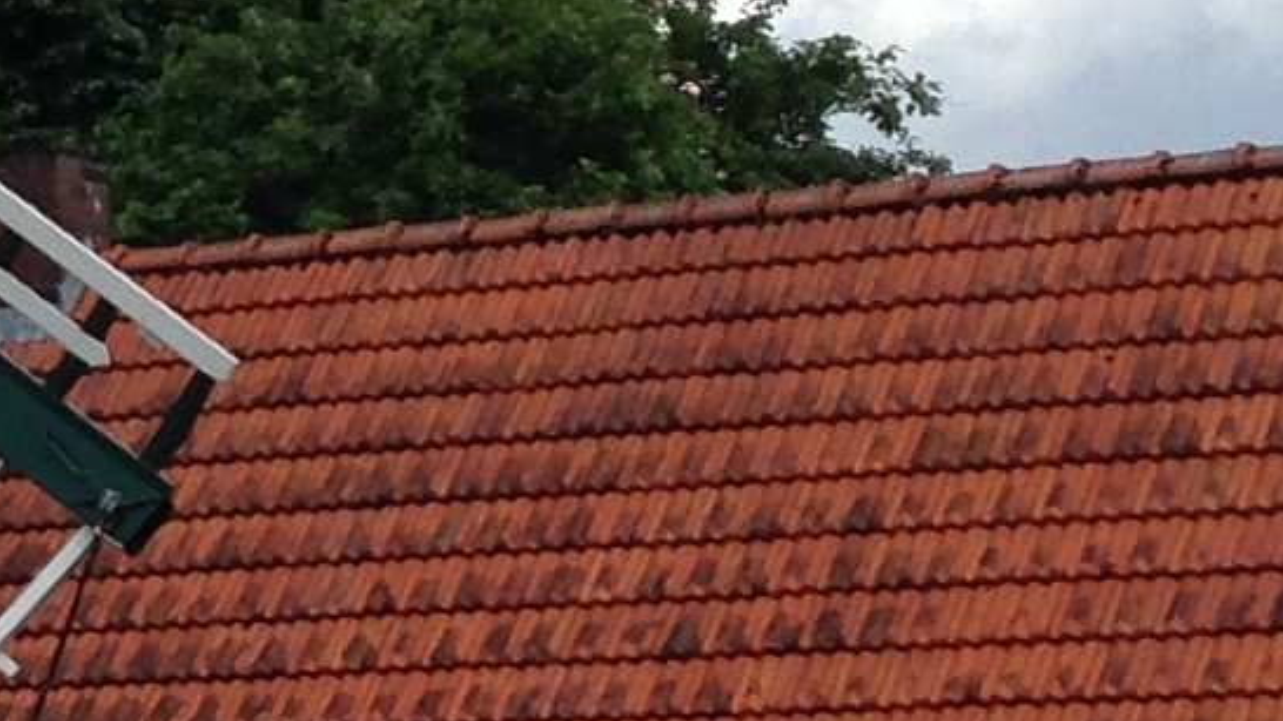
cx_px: -1194
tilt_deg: +8.2
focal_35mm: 215
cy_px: -150
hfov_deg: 9.4
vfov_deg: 5.6
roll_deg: +0.4
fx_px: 7314
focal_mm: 4.12
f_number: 2.4
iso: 50
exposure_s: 1/1938
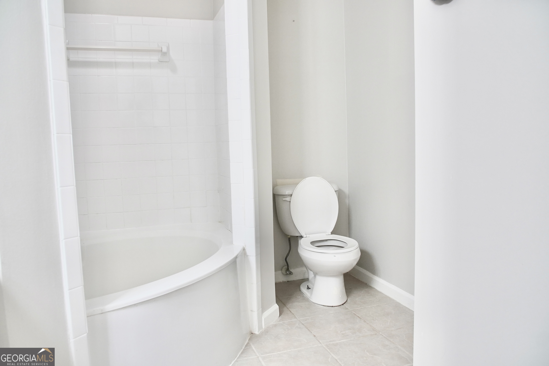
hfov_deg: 71.5
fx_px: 381
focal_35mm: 25
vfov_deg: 51.3
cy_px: 183
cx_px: 274
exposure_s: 1/50
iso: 1000
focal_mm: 16.9
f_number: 4
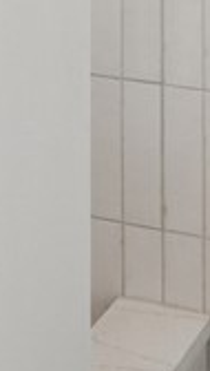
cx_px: -739
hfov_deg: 5.7
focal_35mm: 169
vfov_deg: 11.5
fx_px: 1666
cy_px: -363
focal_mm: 16
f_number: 10
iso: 400
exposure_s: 1/25
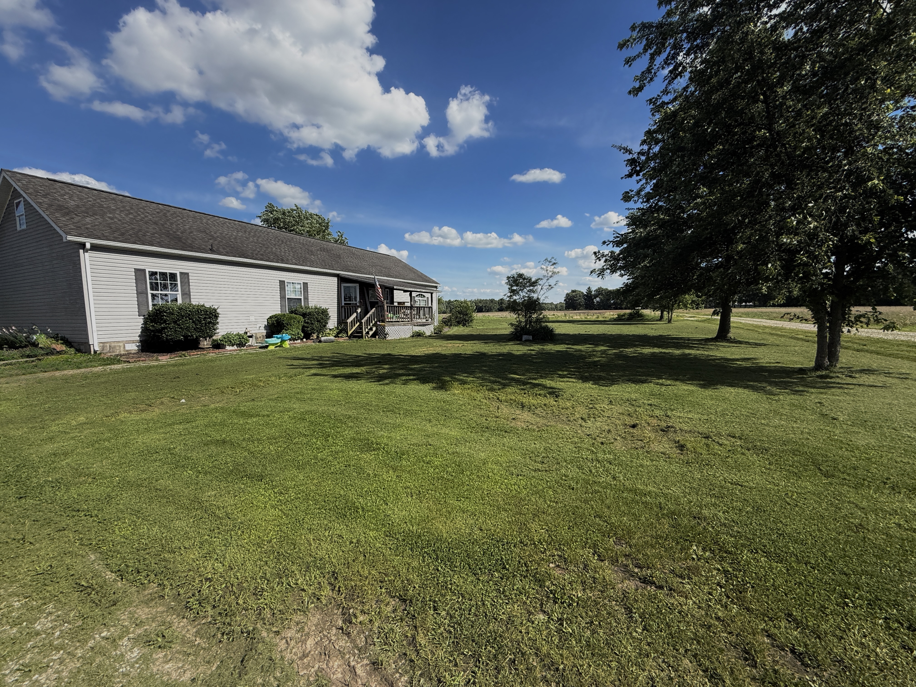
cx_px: 458
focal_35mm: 14
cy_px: 344
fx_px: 370
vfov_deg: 85.7
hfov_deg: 102.1
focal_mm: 2.22
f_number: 2.2
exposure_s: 1/1745
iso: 50
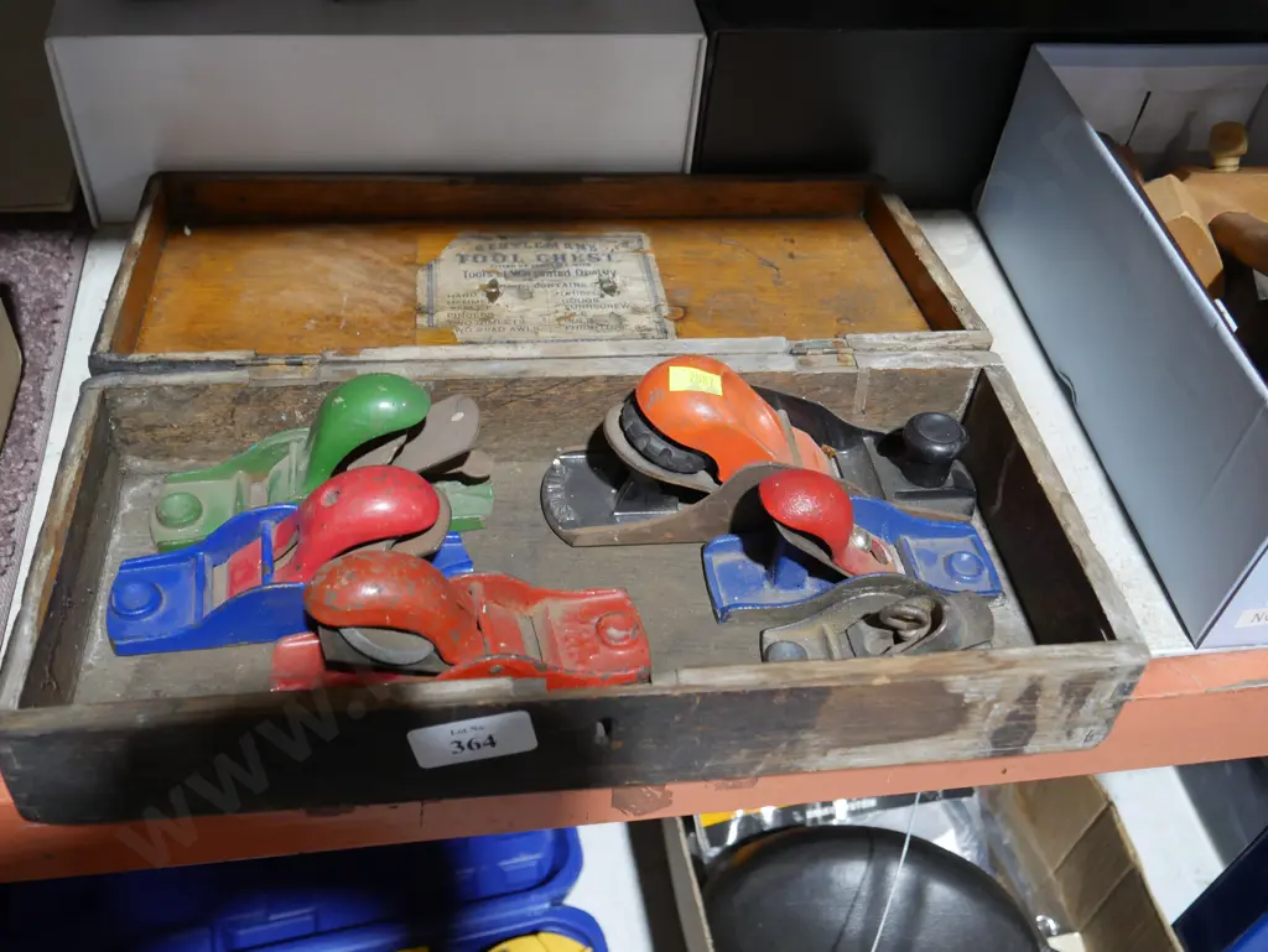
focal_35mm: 34
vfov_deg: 41.8
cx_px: 634
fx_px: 1246
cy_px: 476
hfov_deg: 53.9
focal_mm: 17
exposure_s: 1/60
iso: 800
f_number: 4
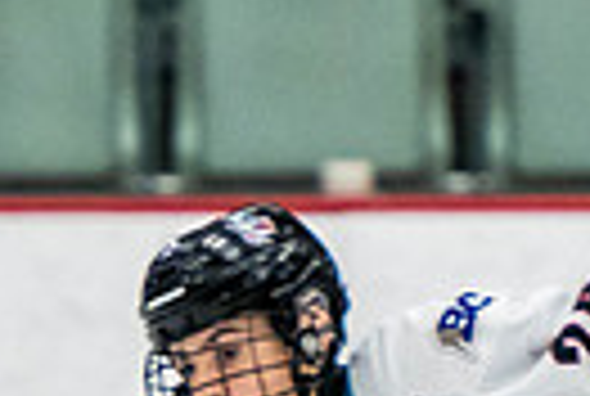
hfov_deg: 1.4
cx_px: 431
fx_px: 23867
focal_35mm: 1453
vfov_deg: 1.0
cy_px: 702
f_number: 2.8
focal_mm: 180
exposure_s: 1/640
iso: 2200
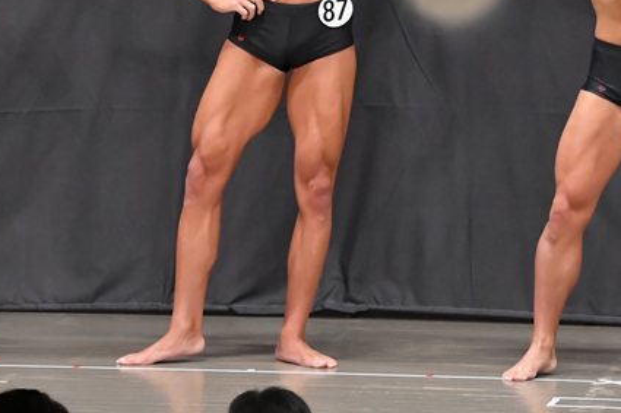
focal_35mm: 368
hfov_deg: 5.6
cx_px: 217
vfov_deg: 3.7
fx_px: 6345
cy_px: 79
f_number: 5.6
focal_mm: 135
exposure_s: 1/400
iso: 6400
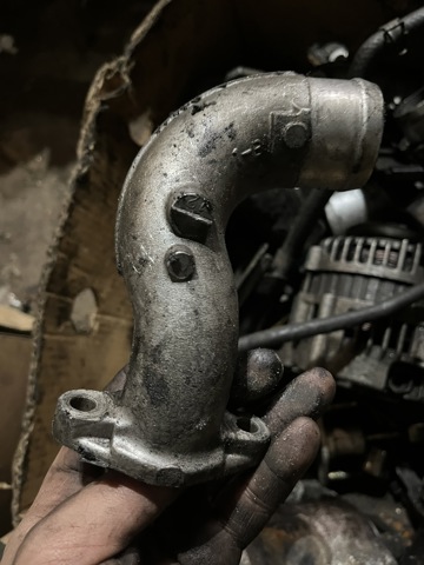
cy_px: 282
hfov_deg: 53.1
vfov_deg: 67.3
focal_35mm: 26
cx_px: 212
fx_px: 425
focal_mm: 5.1
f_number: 1.6
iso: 1000
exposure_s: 1/25
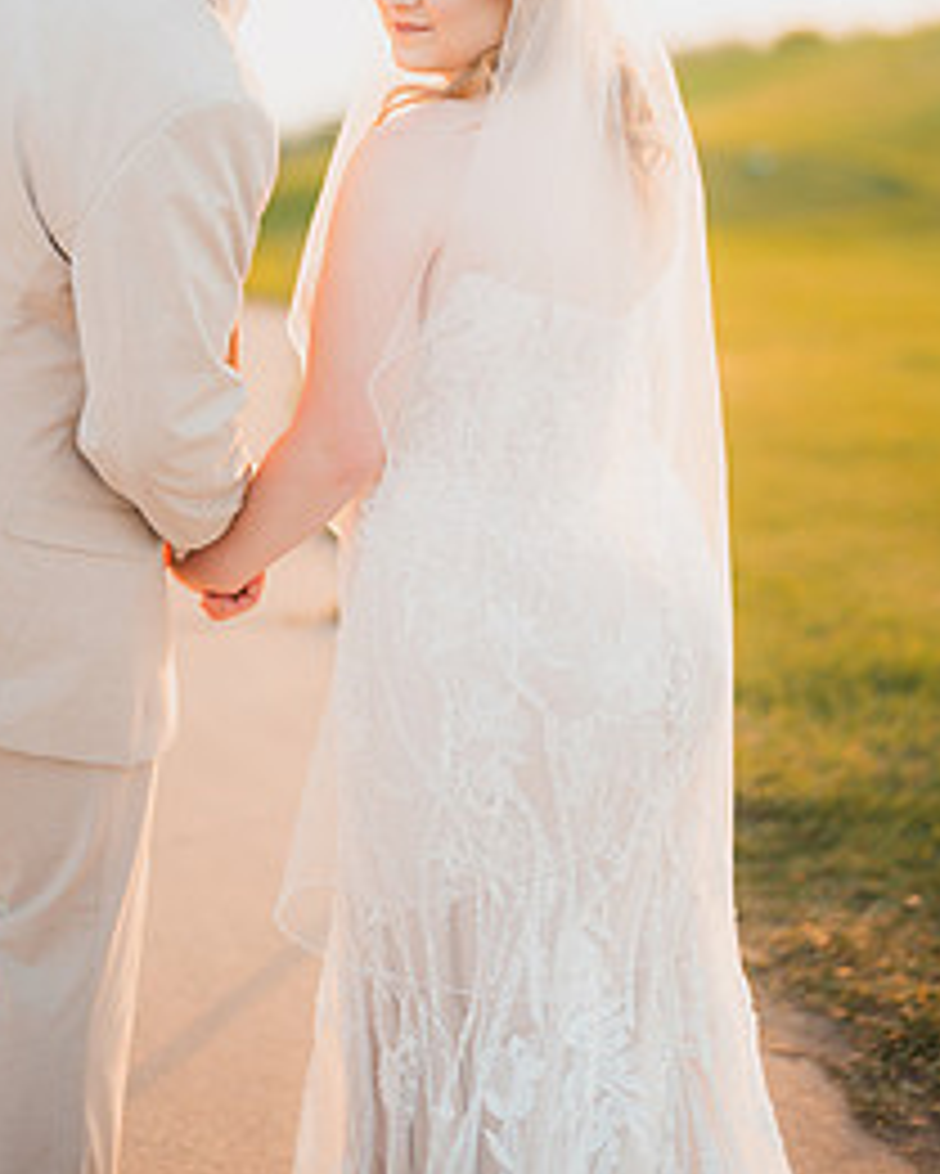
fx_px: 2815
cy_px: 252
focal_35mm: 81
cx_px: 328
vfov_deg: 23.2
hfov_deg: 18.9
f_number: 1.2
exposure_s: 1/400
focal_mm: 50
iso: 125
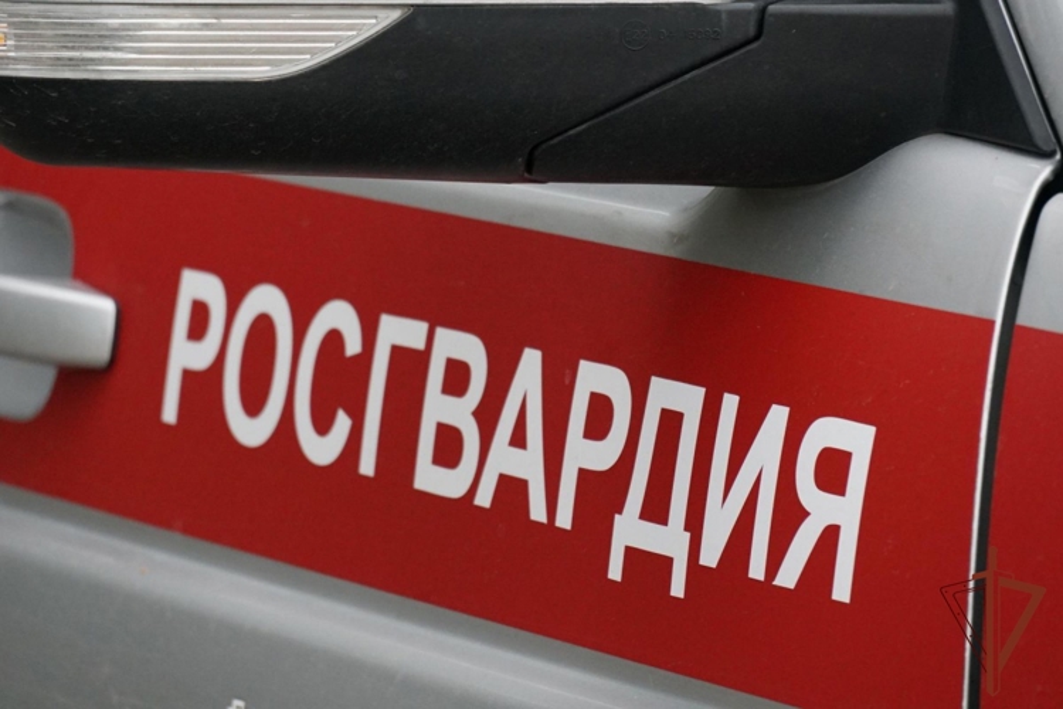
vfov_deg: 6.8
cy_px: 354
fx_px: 5979
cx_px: 532
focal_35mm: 202
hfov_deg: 10.2
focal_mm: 135
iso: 1600
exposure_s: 1/250
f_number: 5.6
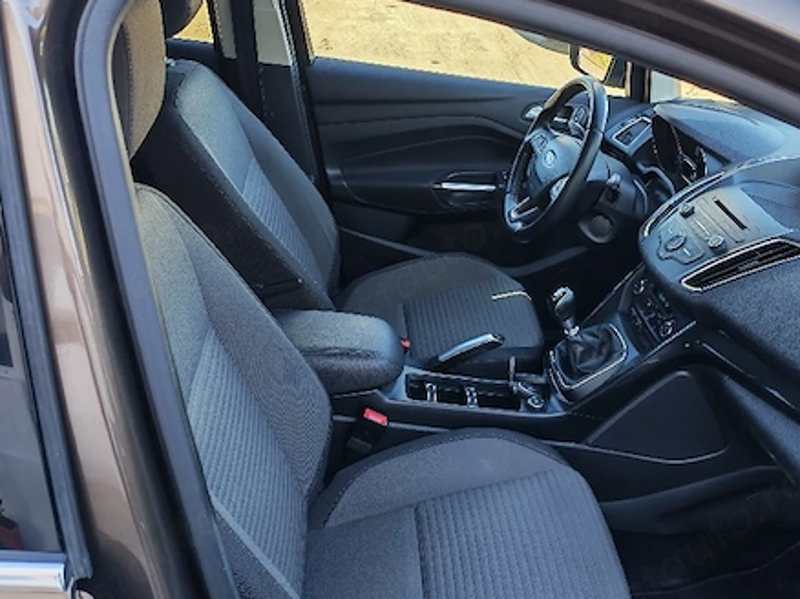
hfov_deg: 49.6
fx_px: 855
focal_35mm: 37
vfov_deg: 38.6
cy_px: 283
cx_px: 511
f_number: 1.9
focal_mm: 6.12
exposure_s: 1/100
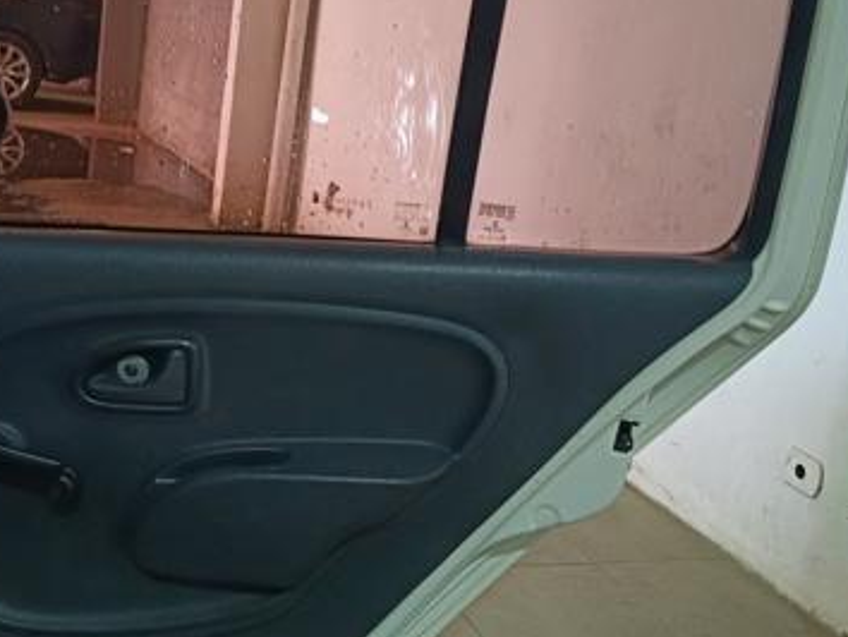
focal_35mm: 47
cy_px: 216
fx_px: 1152
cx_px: 309
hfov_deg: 40.1
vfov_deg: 30.7
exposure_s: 1/60.1
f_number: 1.8
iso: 943
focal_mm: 4.81
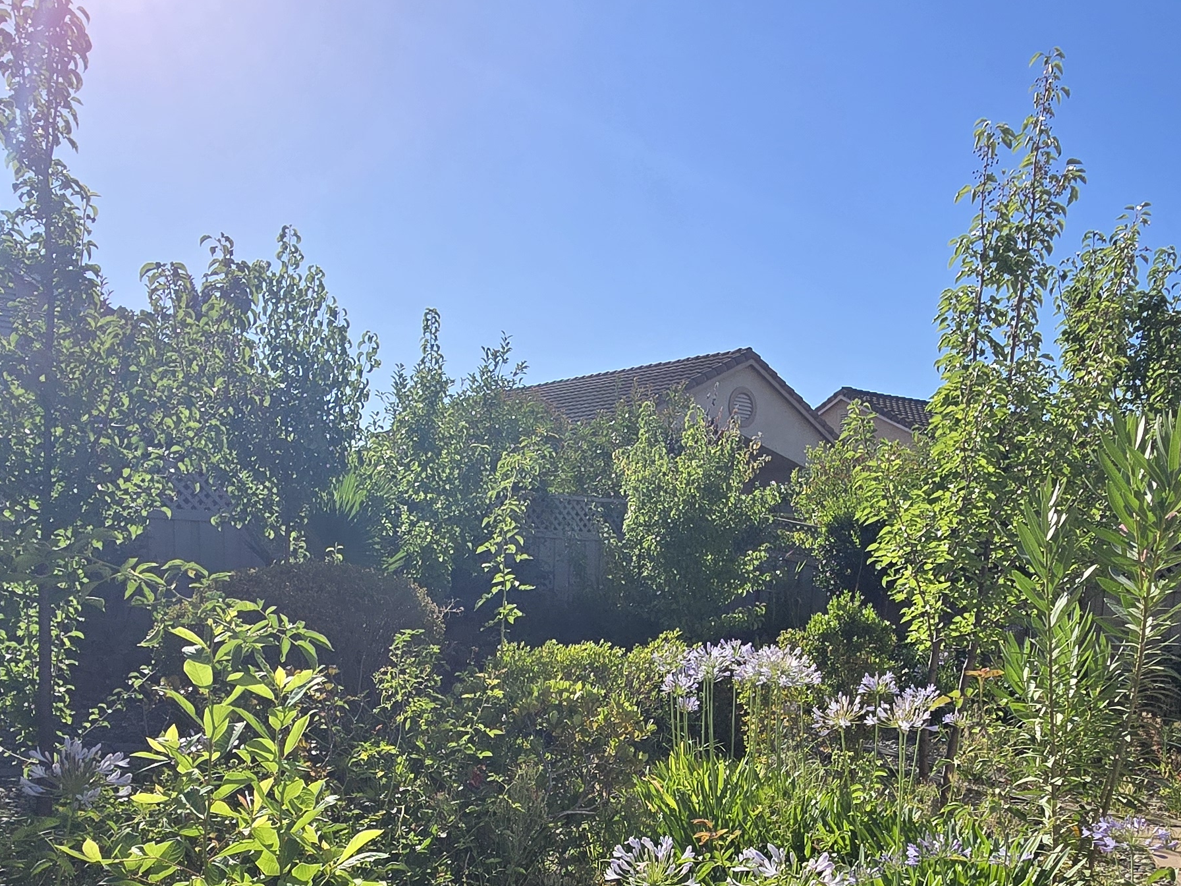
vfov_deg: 45.4
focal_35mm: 29
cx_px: 657
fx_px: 989
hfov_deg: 61.5
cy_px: 727
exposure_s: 1/3309
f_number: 2.2
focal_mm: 2.2
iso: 50
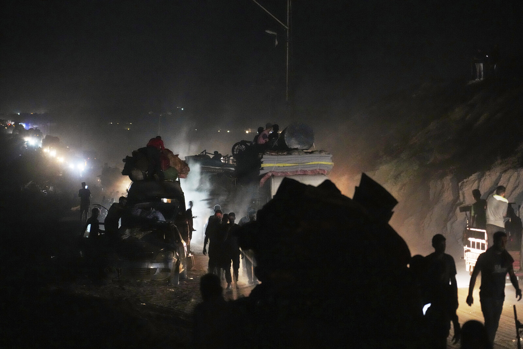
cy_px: 174
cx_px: 262
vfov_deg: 13.0
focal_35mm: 105
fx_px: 1525
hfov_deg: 19.5
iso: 12800
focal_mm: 105
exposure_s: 1/80
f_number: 4
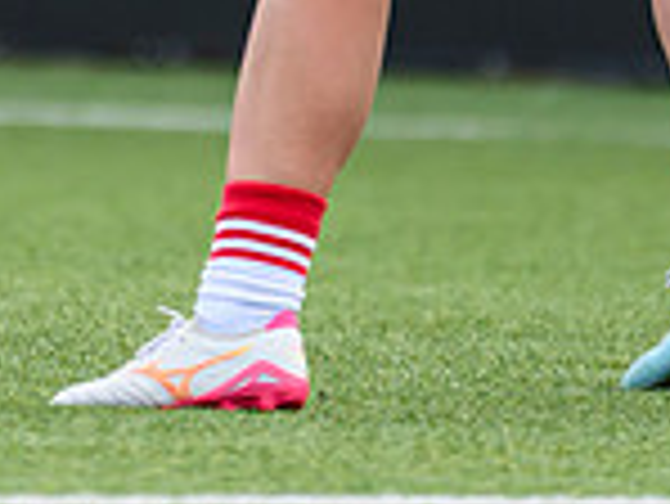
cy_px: -598
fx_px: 65435
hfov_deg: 0.6
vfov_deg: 0.4
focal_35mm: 3378
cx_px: -167
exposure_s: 1/1600
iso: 500
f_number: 4
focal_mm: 560
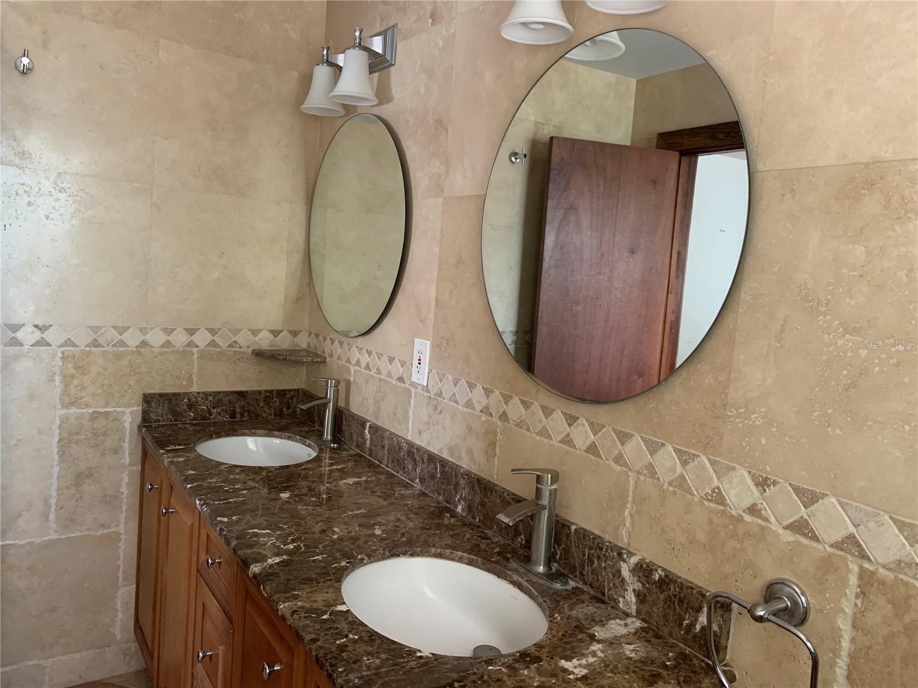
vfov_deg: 53.1
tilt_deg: -4.9
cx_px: 459
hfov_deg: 67.3
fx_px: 690
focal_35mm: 26
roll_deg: -5.4
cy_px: 344
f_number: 1.8
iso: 400
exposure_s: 1/40
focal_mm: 4.25
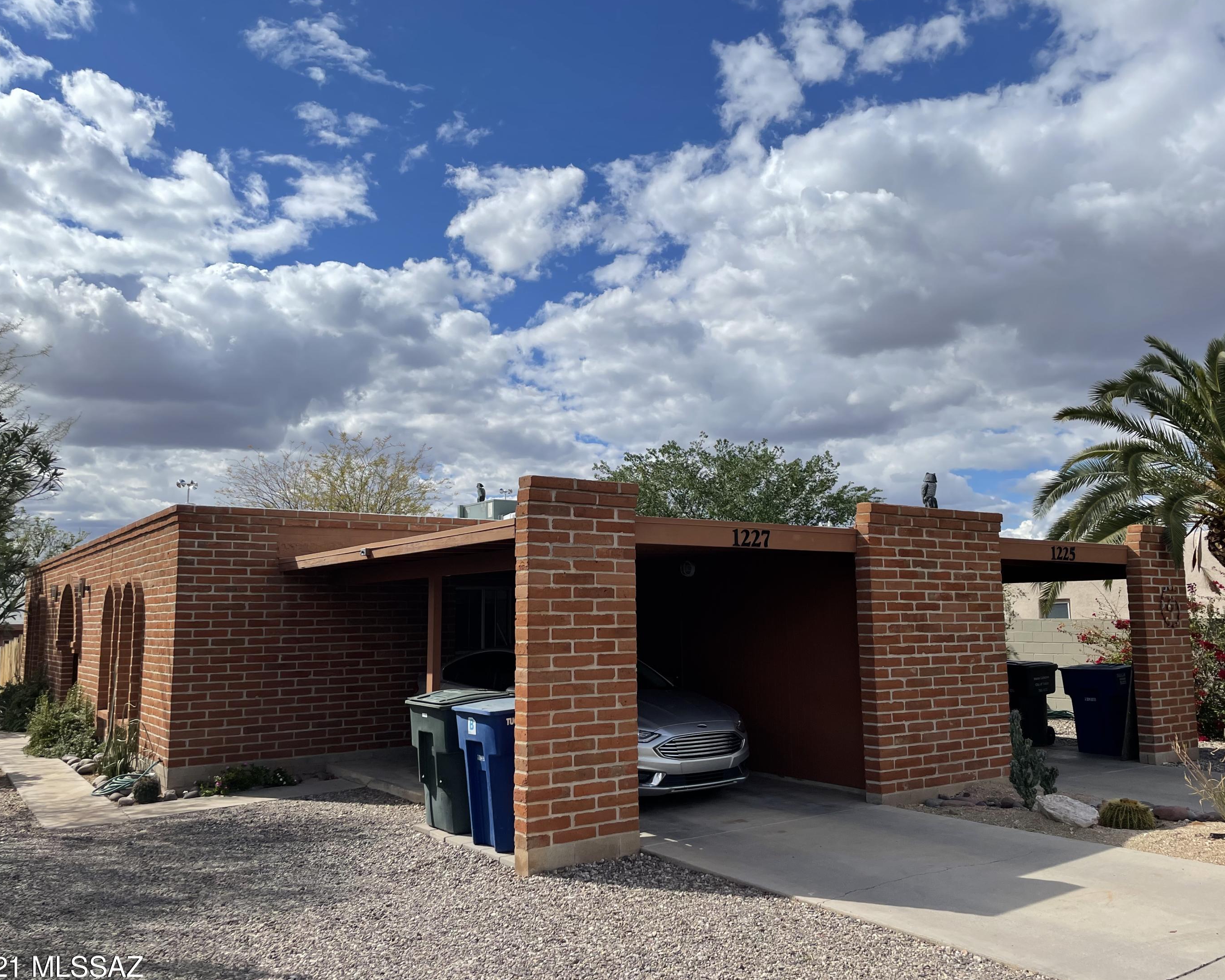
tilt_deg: +8.1
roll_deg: +0.8
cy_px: 505
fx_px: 1015
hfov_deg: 62.2
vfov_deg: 51.5
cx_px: 613
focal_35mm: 28
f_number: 1.6
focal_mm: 4.2
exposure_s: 1/6494
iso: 32
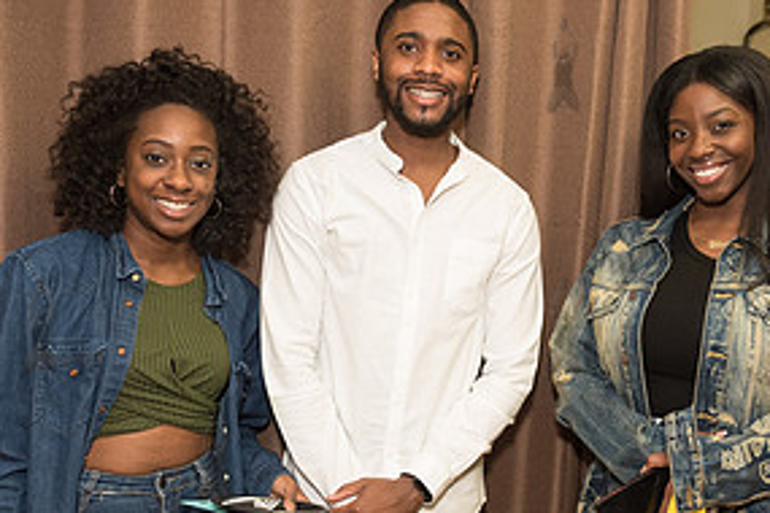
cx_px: 562
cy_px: 325
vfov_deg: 25.4
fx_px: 1134
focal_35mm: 53
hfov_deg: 36.8
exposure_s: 1/250
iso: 2000
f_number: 3.5
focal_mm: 26
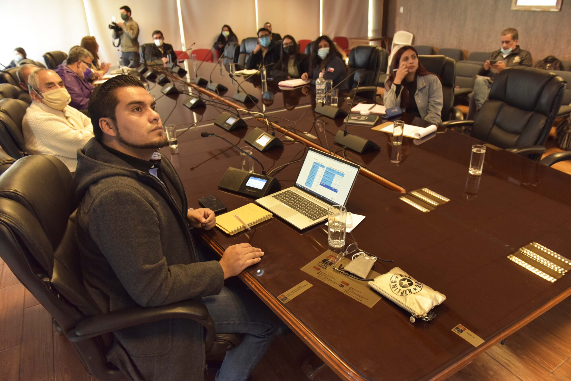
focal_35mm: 24
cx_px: 286
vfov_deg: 53.2
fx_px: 381
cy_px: 190
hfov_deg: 73.7
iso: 5000
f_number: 5
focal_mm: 24
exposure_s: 1/125
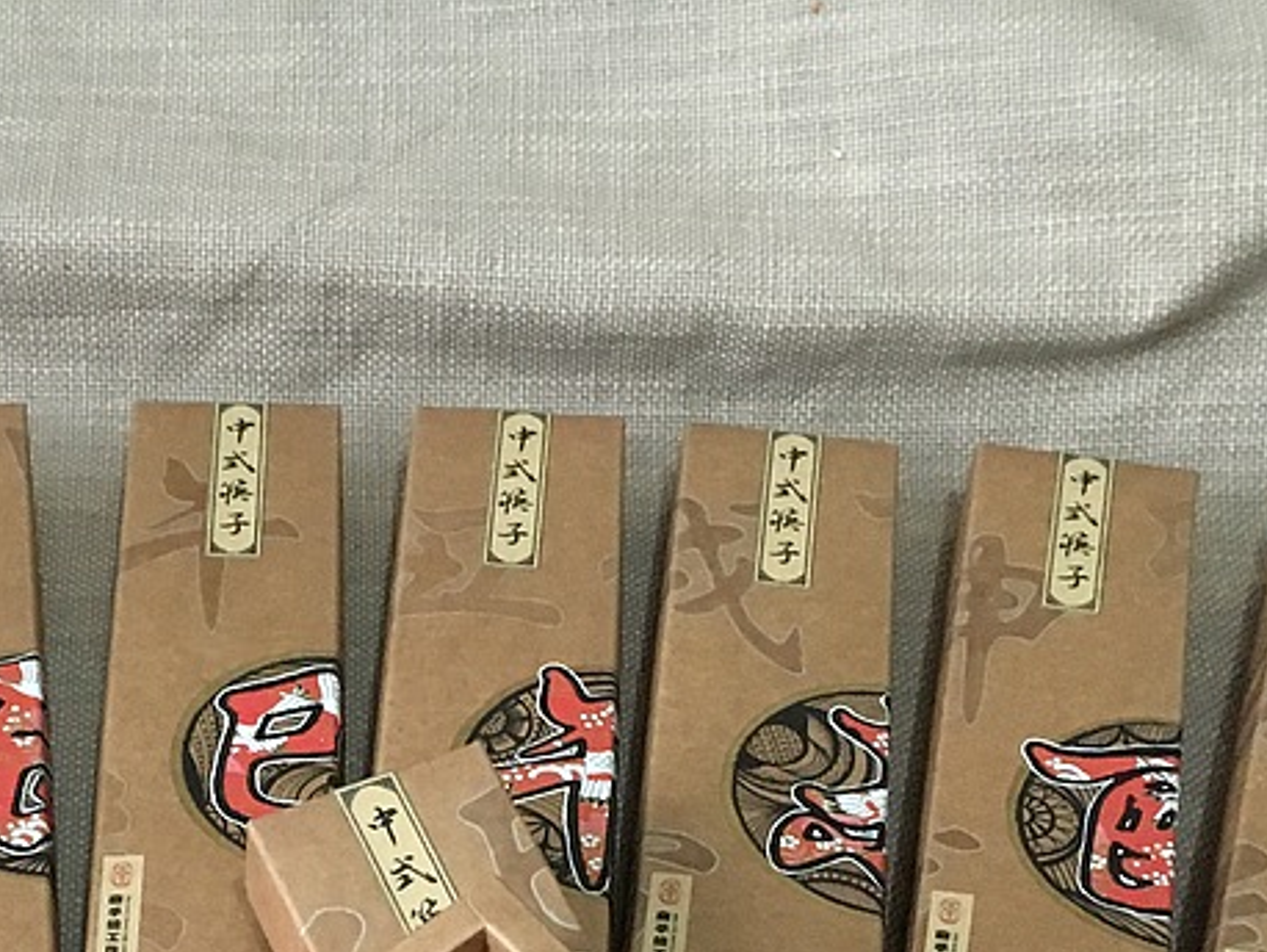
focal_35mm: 81
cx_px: 191
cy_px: 1101
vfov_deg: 17.5
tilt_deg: -50.4
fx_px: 2966
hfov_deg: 23.6
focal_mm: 4.15
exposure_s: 1/25
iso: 200
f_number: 2.2
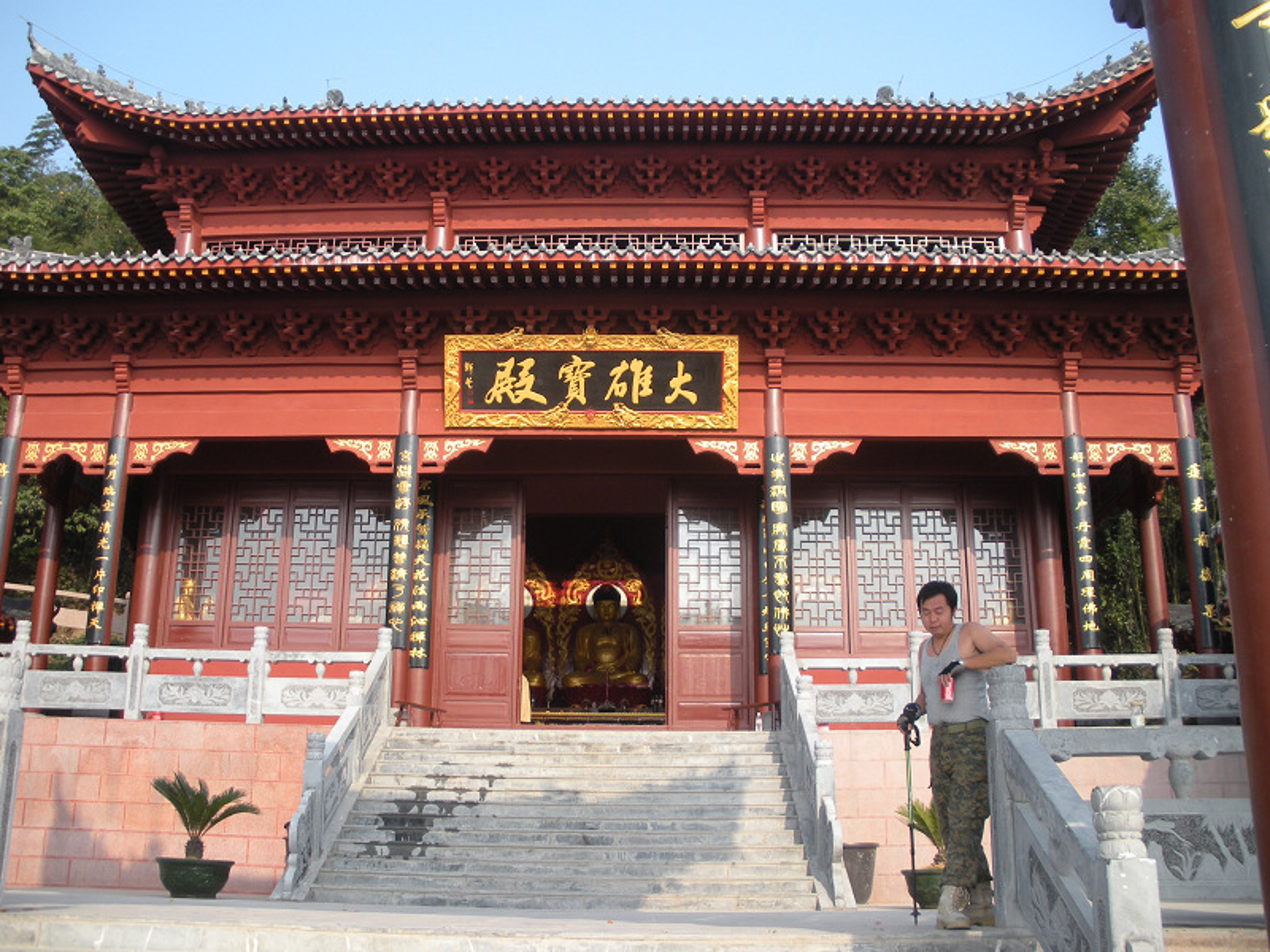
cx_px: 635
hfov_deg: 51.4
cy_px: 476
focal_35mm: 36
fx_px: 1321
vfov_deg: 39.7
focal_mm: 6.3
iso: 64
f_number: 3.5
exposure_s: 1/243
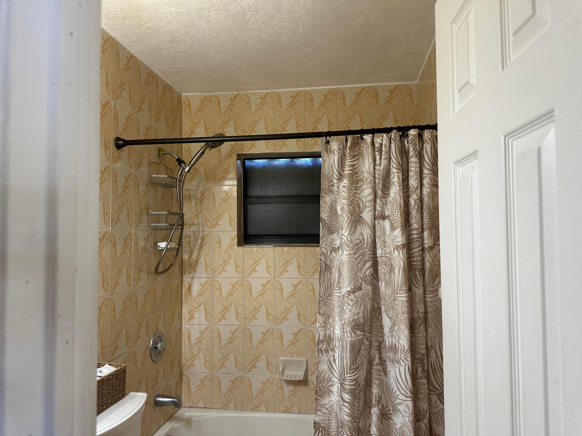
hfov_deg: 71.6
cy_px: 218
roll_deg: -0.3
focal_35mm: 24
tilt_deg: +2.9
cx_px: 291
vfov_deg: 56.8
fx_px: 404
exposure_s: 1/60
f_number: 1.78
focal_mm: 6.86
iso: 125
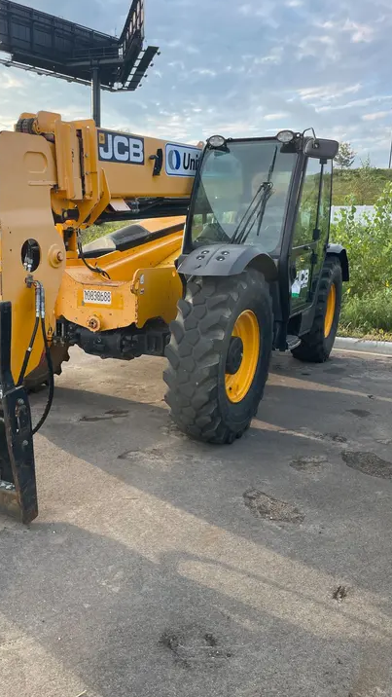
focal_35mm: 29
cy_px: 345
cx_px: 151
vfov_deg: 66.1
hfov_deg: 40.0
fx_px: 536
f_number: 1.6
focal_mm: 4.2
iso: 32
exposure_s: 1/602
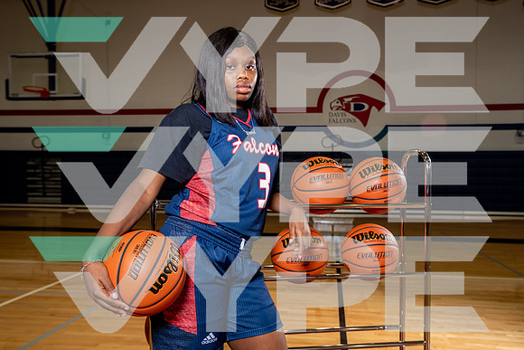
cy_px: 175
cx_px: 262
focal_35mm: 34
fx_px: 495
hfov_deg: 55.8
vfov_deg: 38.9
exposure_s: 1/200
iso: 500
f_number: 5.6
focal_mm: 34
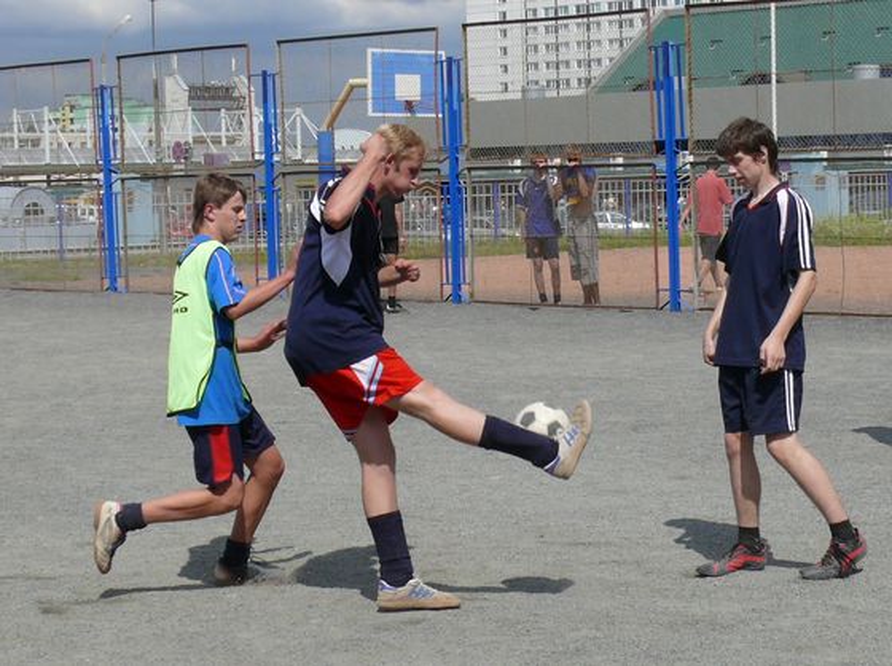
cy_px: 333
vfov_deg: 26.0
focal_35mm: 56
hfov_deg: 34.4
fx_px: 1441
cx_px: 446
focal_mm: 9.7
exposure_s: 1/1000
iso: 100
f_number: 5.6
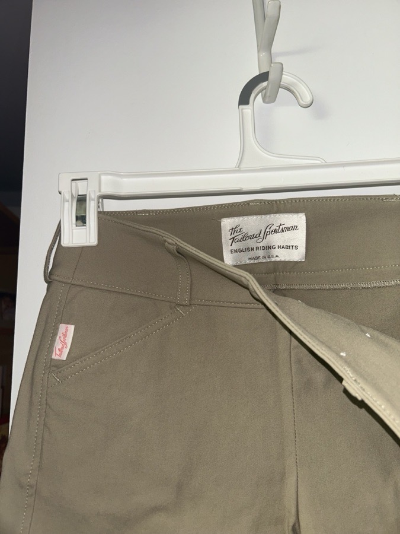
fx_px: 401
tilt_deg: +10.8
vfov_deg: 67.3
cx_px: 200
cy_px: 267
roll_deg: +1.0
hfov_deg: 53.1
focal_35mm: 26
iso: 32
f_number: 1.5
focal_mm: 5.7
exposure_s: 1/62
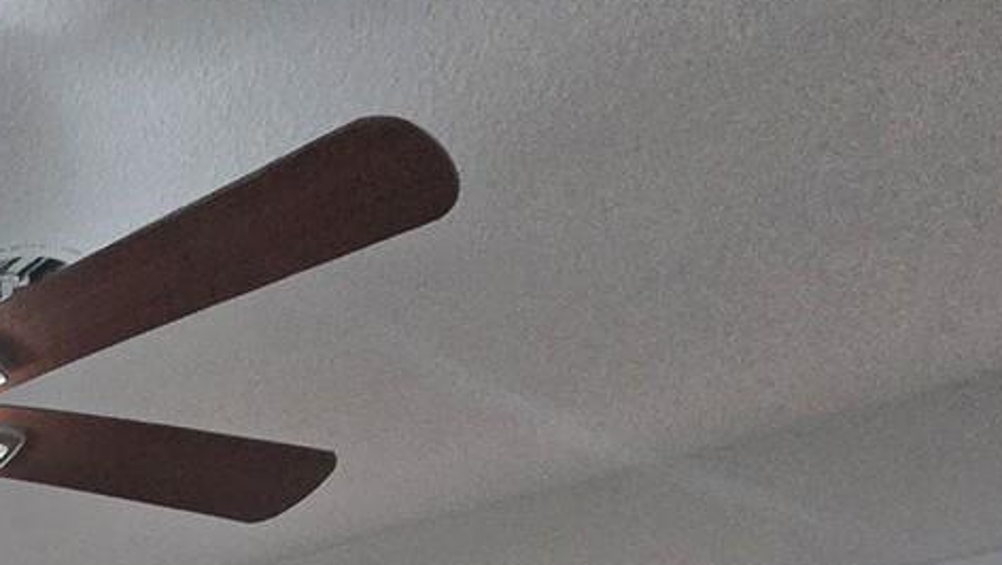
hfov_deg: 29.7
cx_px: -431
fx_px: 1276
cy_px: 1260
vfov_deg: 16.1
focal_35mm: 48
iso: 640
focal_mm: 2.2
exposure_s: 1/60
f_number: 2.2
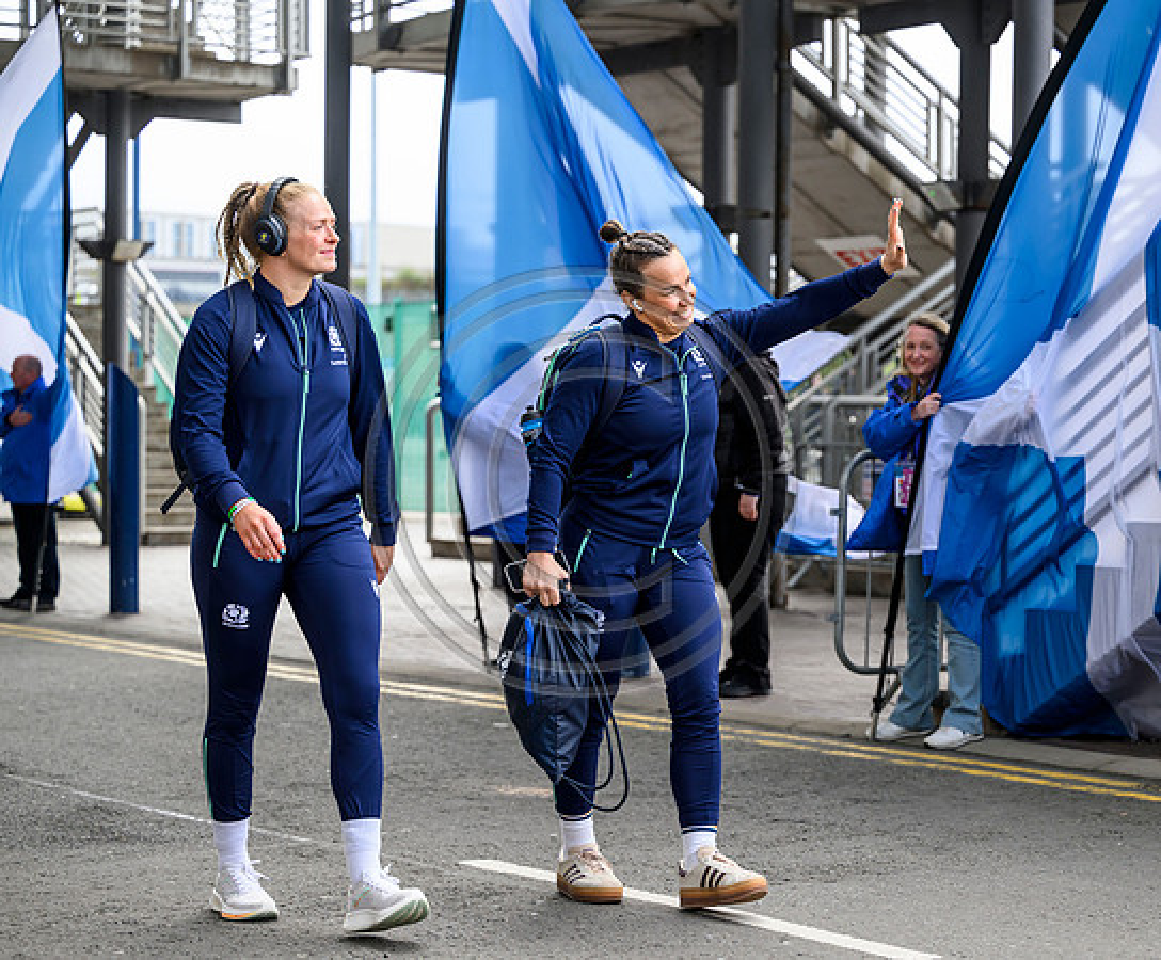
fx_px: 2961
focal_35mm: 85
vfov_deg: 18.4
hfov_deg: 22.1
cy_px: 480
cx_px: 720
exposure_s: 1/800
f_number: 3.2
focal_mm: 74
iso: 500
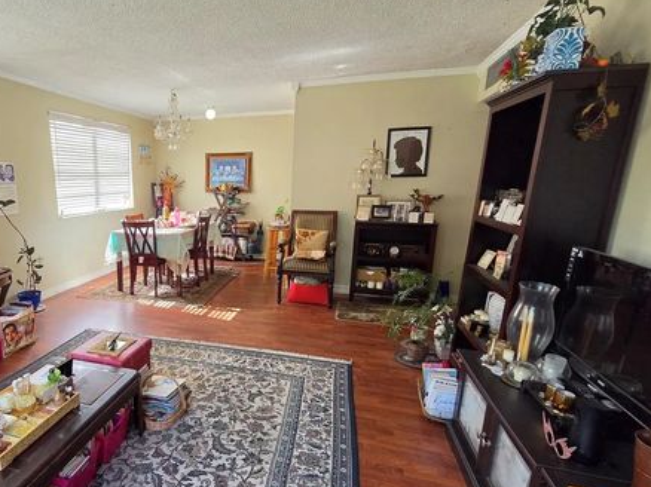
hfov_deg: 81.1
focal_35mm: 19
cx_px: 204
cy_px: 266
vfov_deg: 68.5
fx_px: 357
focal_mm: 2.2
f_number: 2.2
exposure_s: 1/120
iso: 250
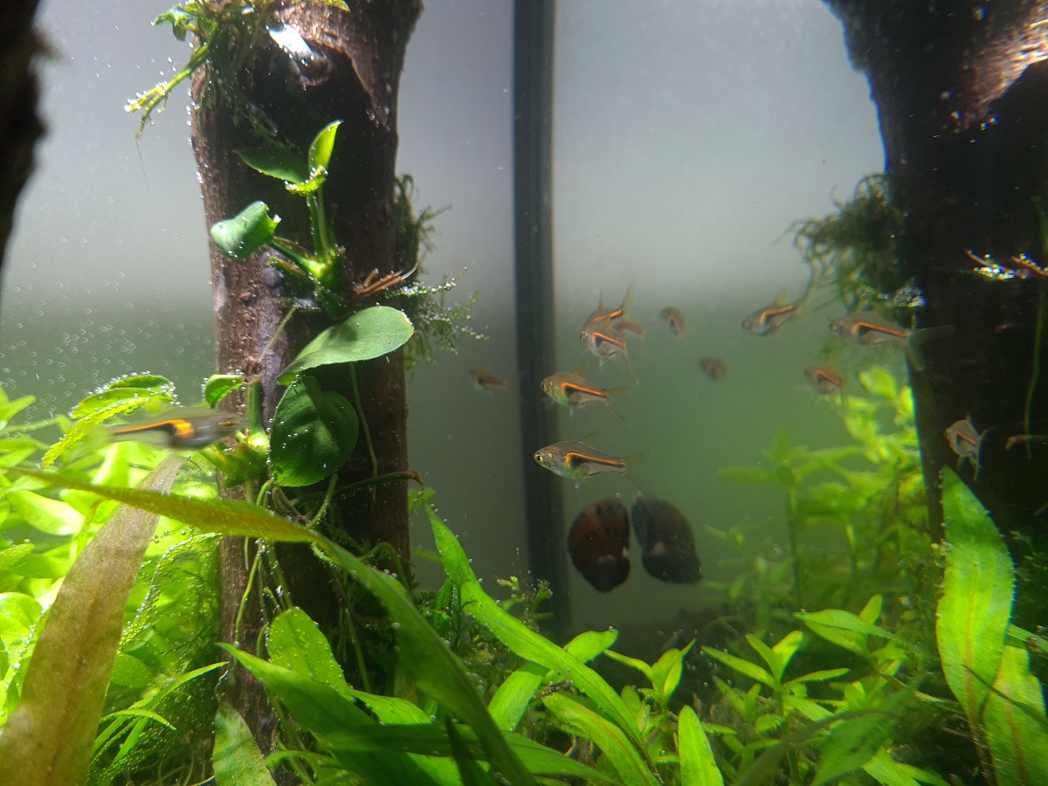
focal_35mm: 26
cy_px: 393
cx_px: 524
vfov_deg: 53.1
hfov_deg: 67.3
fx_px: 787
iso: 100
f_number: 1.8
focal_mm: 5.4
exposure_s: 1/60
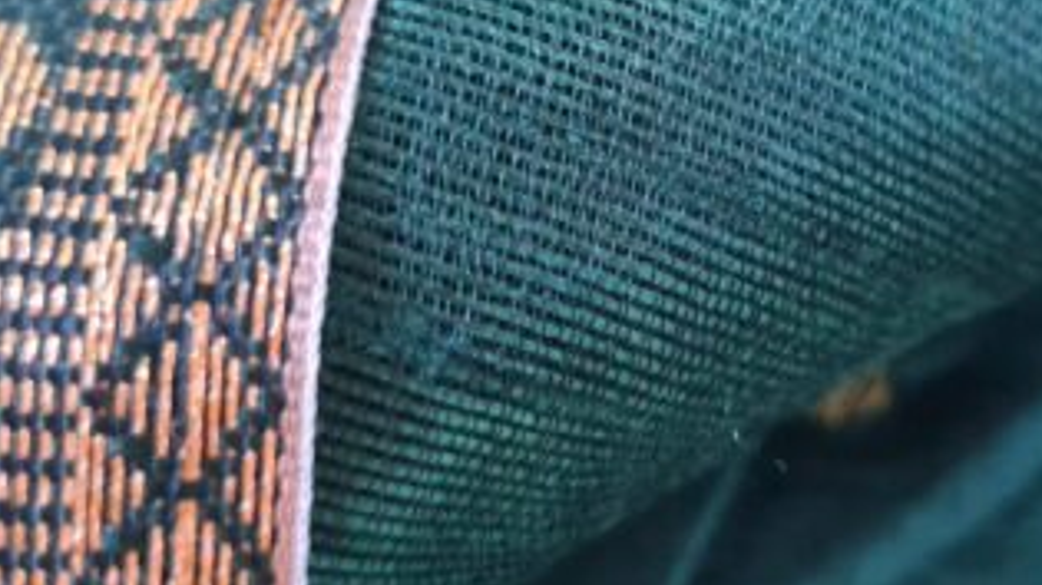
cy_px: 216
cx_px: 758
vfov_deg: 19.1
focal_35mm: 63
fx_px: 1740
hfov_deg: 32.8
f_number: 1.8
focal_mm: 5.4
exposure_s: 1/30
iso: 500
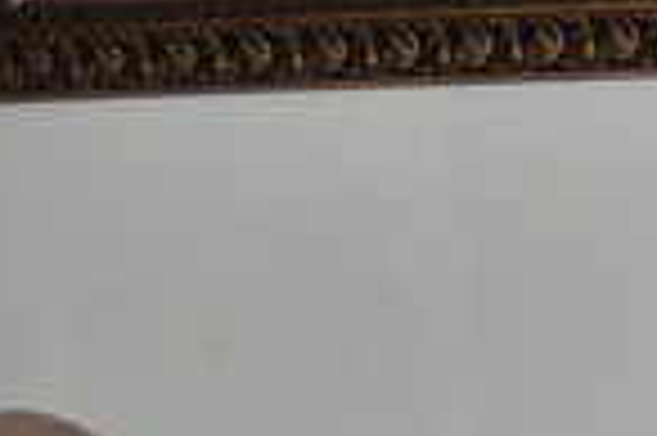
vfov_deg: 6.3
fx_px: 3846
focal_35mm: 211
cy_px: 901
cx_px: 1026
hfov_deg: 9.5
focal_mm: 32
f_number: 4.5
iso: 800
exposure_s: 1/60
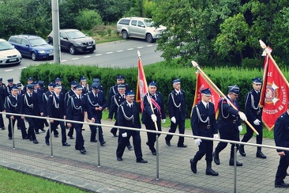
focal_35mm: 65
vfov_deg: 20.9
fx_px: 522
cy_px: 76
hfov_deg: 30.4
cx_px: 223
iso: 100
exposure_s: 1/125
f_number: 5.6
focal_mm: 20
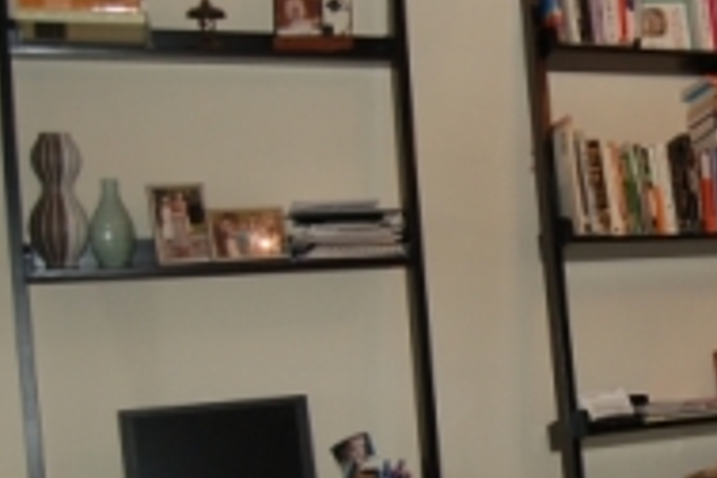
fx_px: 1275
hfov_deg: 28.5
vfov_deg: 21.1
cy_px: 357
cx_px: 787
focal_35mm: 64
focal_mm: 18
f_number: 3.5
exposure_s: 1/60
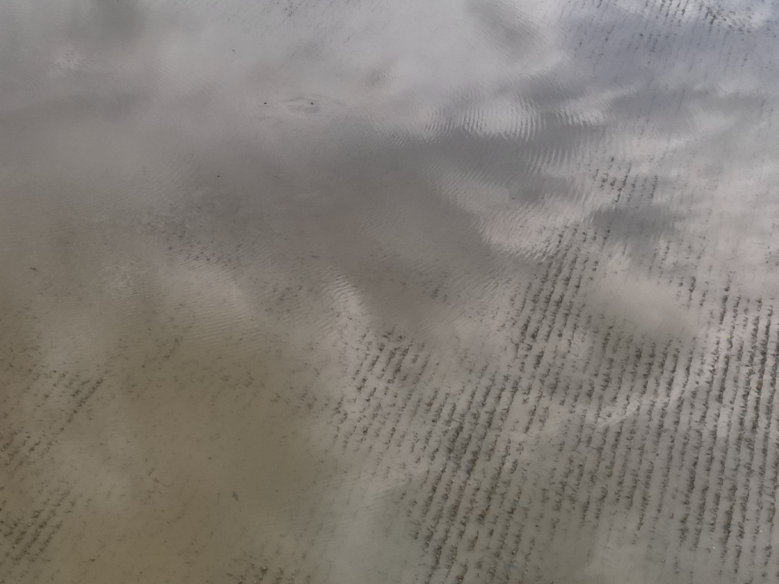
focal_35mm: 71
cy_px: 101
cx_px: -186
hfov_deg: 24.5
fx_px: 1598
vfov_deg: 20.4
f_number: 1.7
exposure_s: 1/50
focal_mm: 6.72
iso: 110
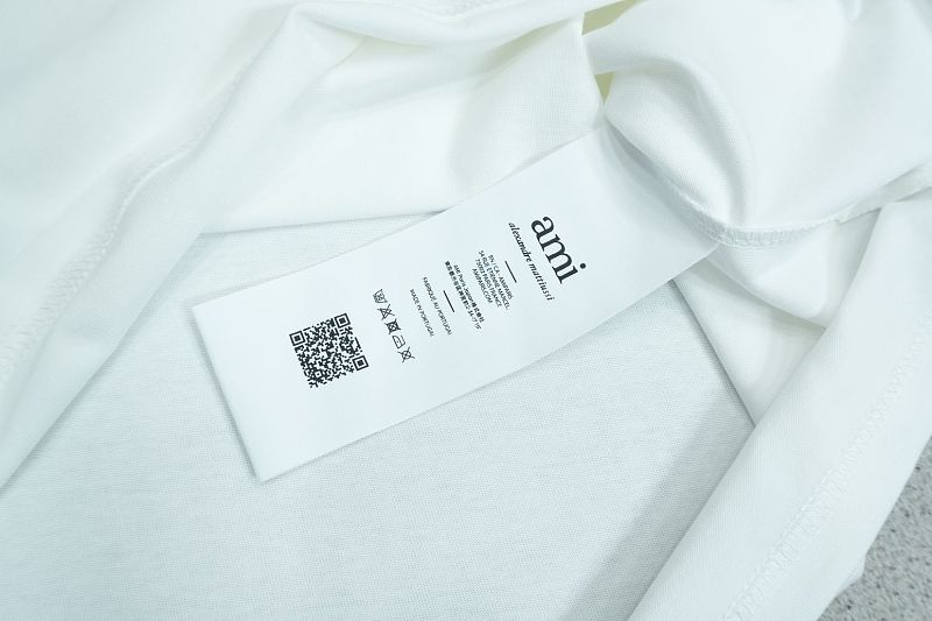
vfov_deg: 41.7
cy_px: 310
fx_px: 815
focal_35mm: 32
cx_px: 466
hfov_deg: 59.5
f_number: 8
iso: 1000
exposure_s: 1/160
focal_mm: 21
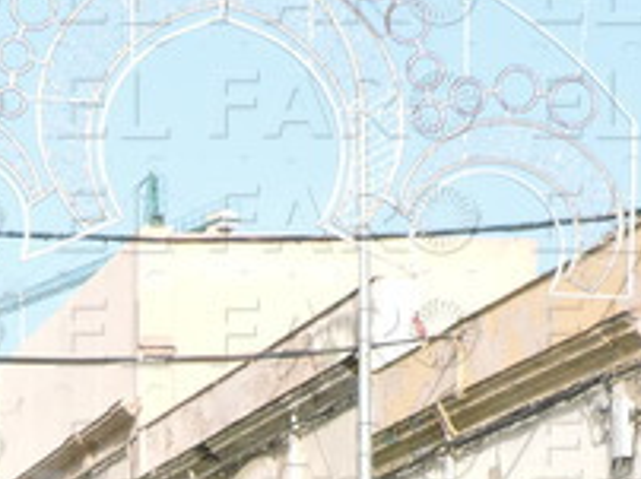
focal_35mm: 203
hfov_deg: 9.5
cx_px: -251
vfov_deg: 6.9
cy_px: 1155
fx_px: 3755
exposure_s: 1/400
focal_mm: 7.1
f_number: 3.3
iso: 100
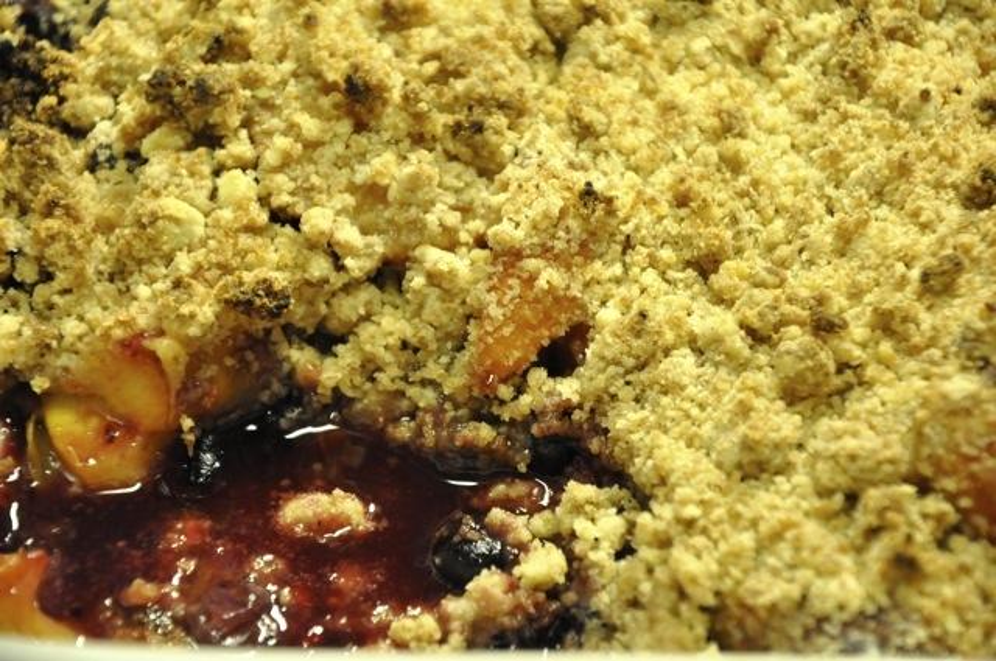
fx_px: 4352
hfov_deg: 13.1
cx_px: 498
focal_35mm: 158
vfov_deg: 8.7
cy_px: 330
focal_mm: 105
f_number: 5.6
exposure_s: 1/50
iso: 1600
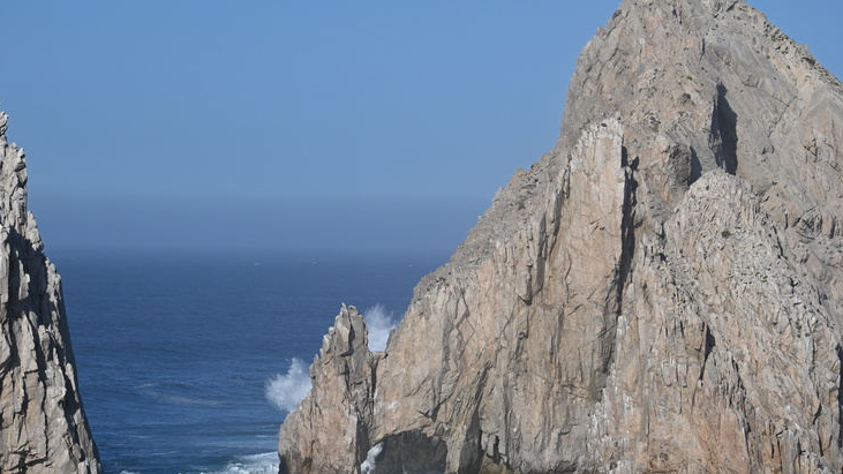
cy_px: 239
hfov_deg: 13.0
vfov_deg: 7.3
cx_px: 393
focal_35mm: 166
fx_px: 3710
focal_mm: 115
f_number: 7.1
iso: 100
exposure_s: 1/800
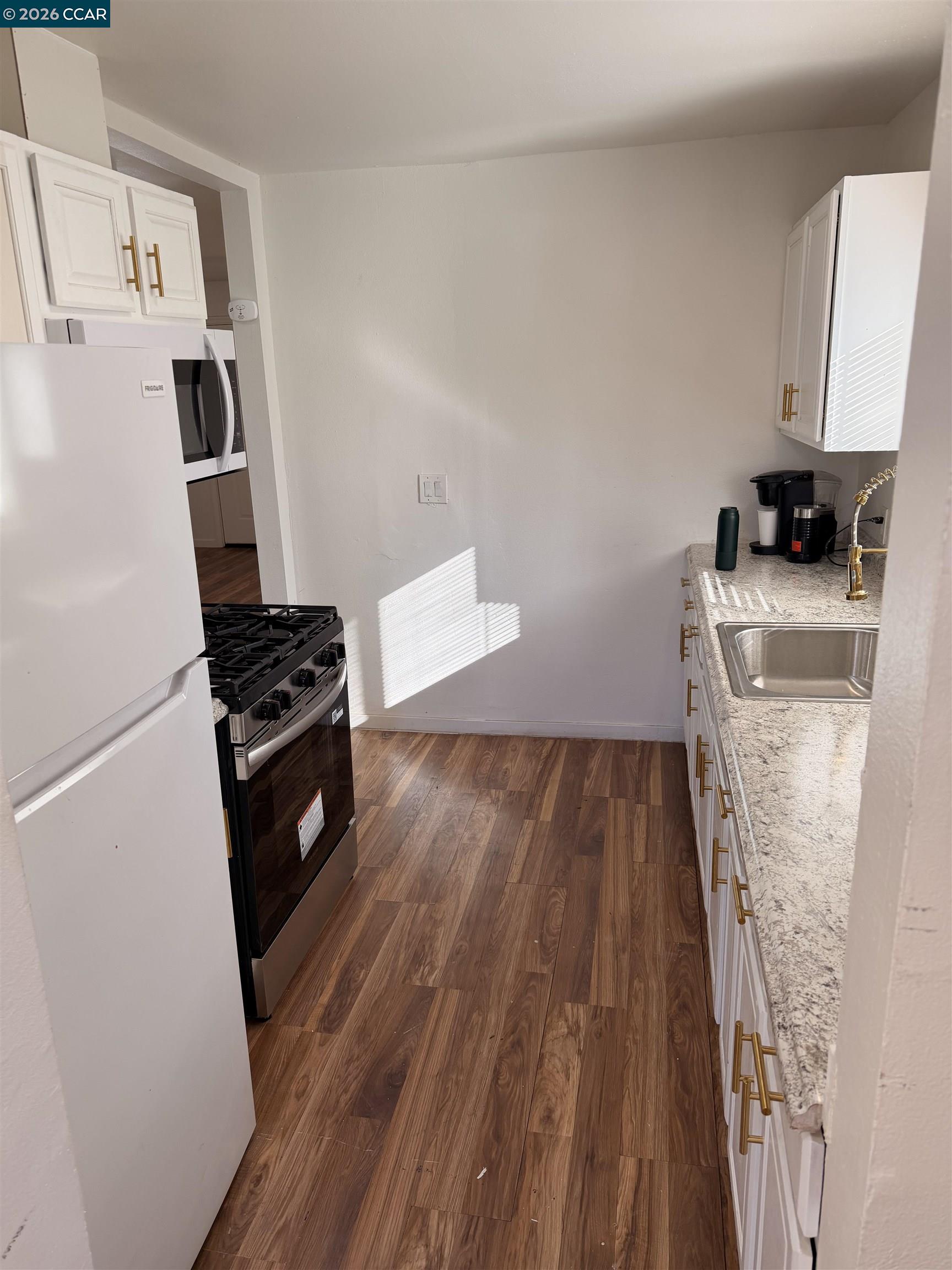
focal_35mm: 24
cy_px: 635
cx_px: 476
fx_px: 880
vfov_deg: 71.6
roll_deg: +2.1
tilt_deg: -17.1
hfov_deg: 56.8
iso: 100
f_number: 1.78
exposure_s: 1/342
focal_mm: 6.76
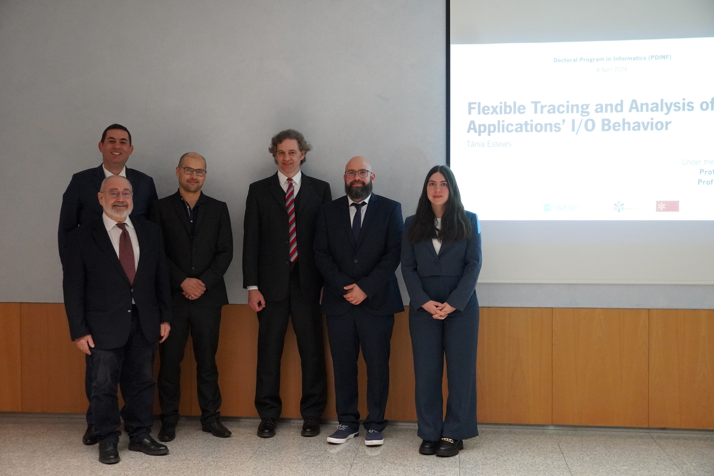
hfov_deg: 42.3
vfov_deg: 28.9
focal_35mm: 46
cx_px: 357
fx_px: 922
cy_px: 238
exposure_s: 1/160
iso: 5000
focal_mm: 31
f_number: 4.5
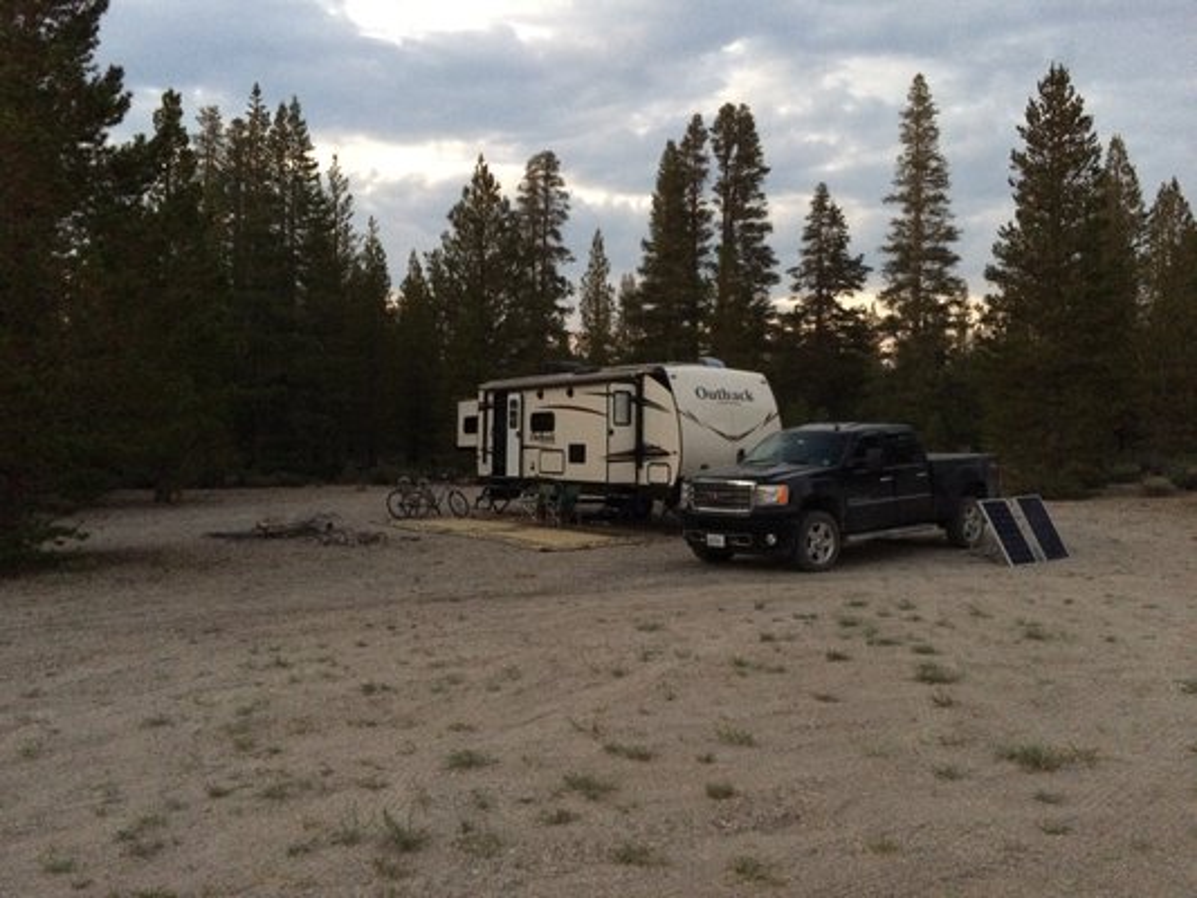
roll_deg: -0.3
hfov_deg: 61.6
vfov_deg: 48.2
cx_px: 598
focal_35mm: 29
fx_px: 1003
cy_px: 449
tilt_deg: -1.2
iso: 320
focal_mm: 4.15
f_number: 2.2
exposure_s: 1/15
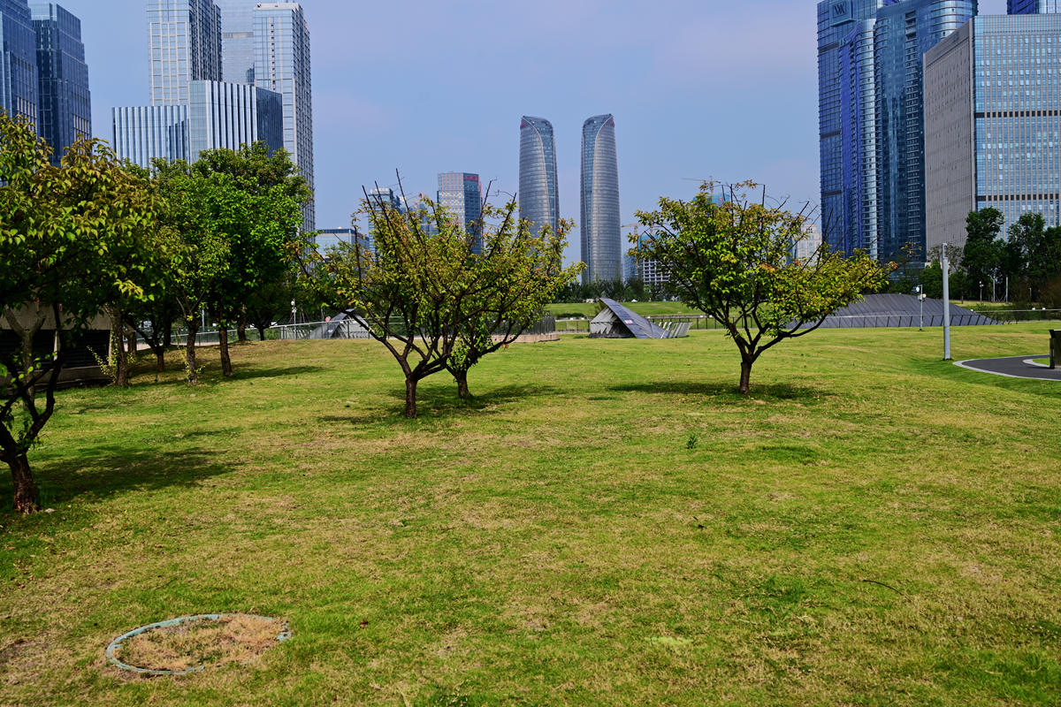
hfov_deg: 50.7
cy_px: 354
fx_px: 1120
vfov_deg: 35.1
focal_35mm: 38
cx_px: 530
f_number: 8
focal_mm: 38
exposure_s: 1/250
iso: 100
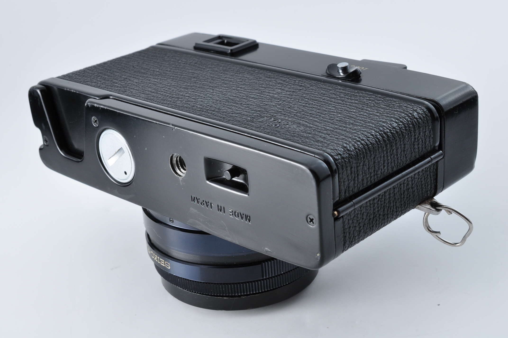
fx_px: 846
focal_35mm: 60
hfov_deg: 33.4
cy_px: 169
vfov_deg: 22.6
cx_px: 254
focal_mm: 40
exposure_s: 1/200
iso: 200
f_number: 16
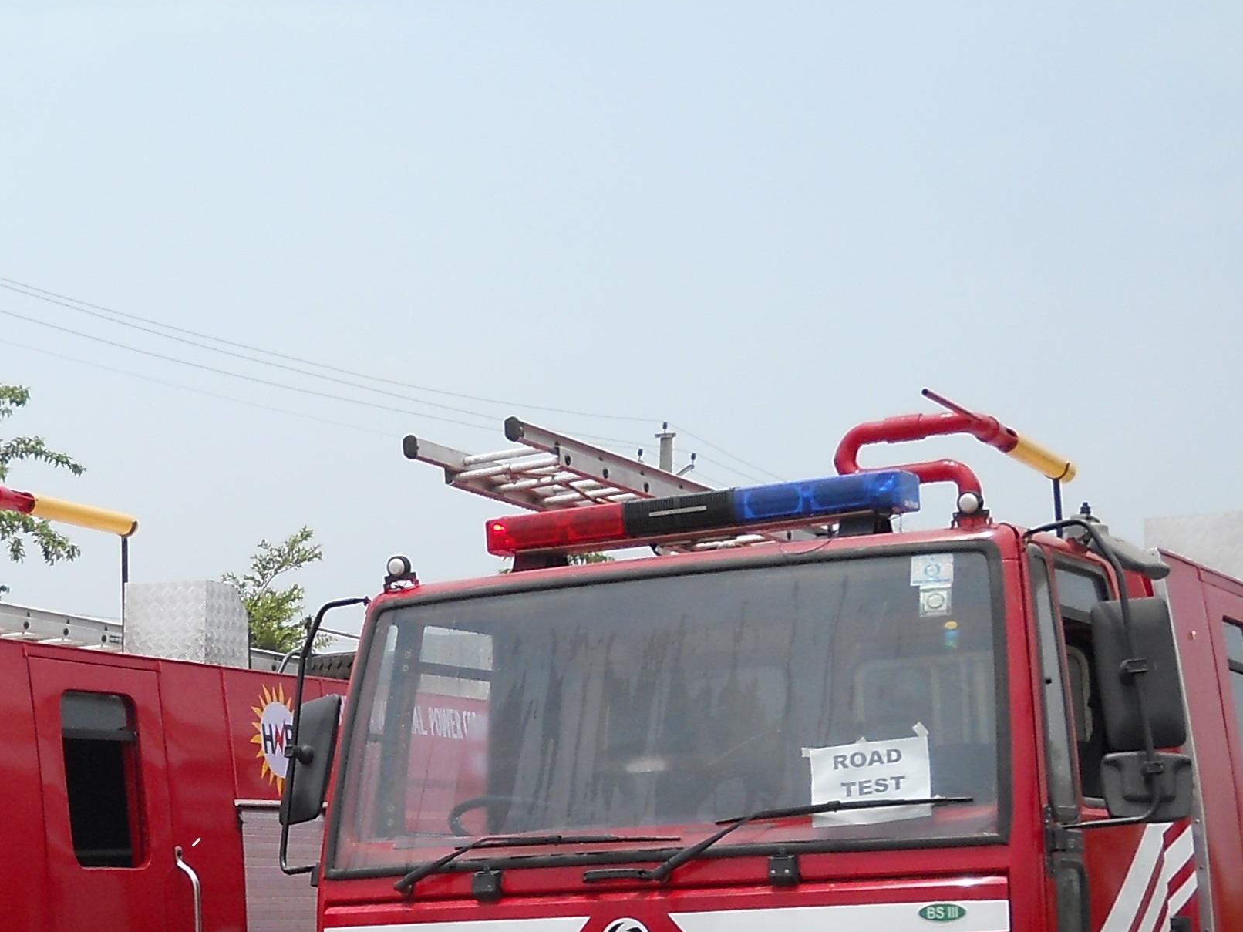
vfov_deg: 17.4
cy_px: 934
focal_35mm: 83
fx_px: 2980
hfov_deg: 23.3
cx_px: 272
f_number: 5.5
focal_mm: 6.72
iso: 80
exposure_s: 1/400
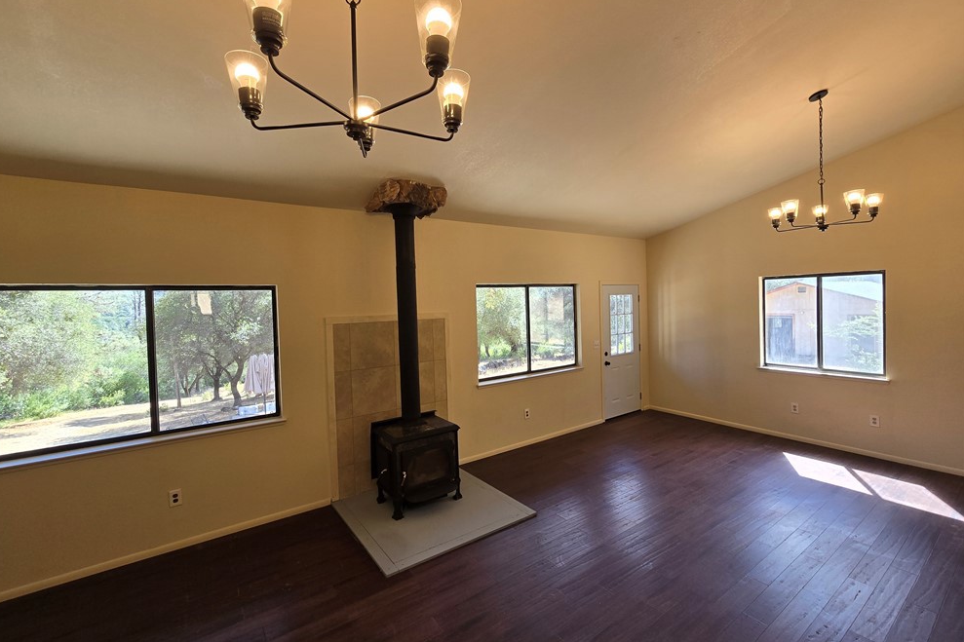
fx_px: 375
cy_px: 316
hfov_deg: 104.2
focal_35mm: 14
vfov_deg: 81.2
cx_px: 471
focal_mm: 2.2
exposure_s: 1/133
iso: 50
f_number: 2.2
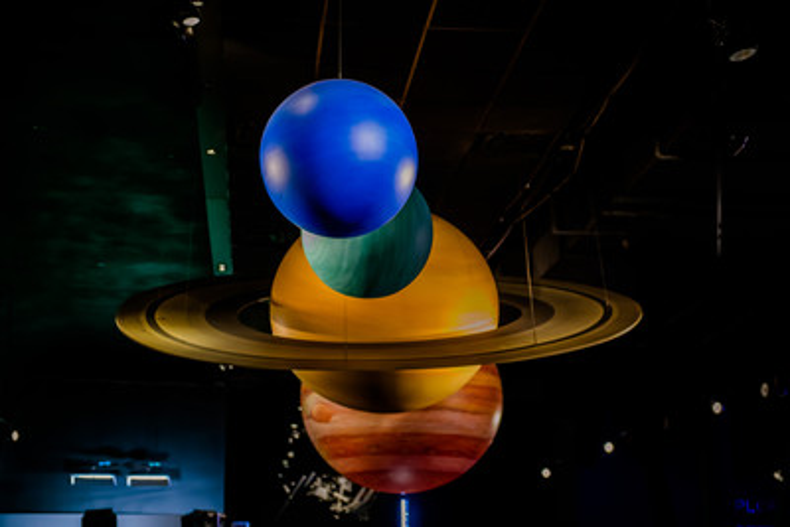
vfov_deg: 21.9
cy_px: 264
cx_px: 395
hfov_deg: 32.4
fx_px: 1361
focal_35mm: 62
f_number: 2.8
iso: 2500
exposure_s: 1/160
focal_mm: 62
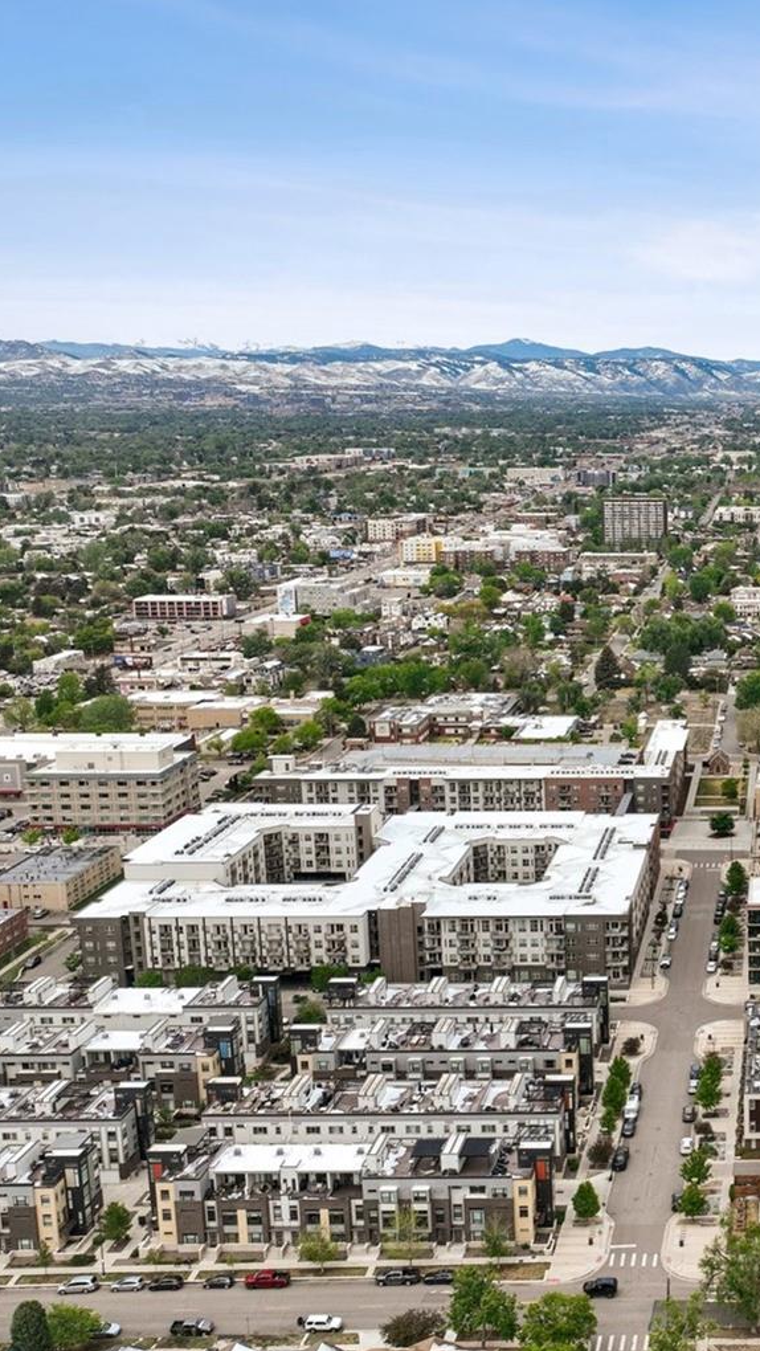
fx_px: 1468
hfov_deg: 26.6
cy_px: 707
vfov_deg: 49.4
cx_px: 841
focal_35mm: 41
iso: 100
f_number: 2.8
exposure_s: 1/2000
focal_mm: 12.3
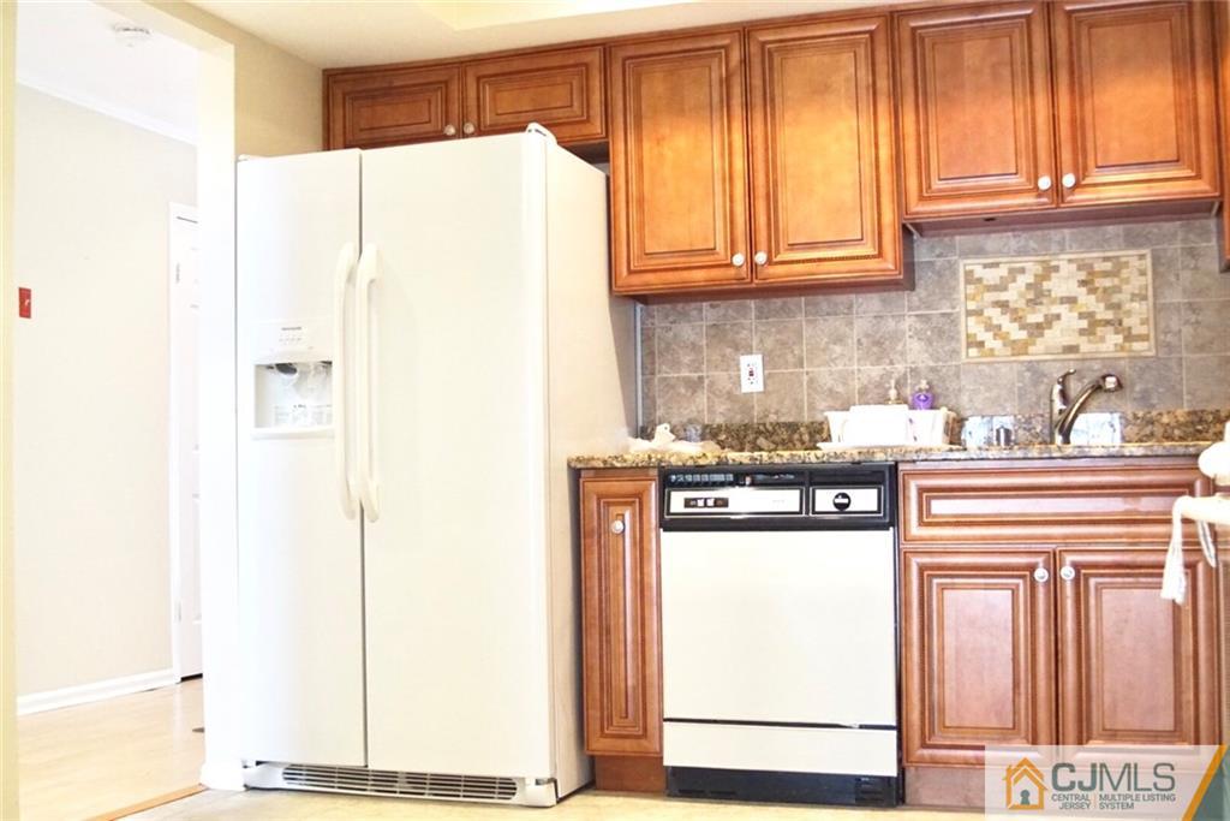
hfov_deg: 46.4
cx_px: 615
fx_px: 1435
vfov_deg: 31.9
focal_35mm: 42
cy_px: 410
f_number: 4
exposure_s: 1/160
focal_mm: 28
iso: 1600
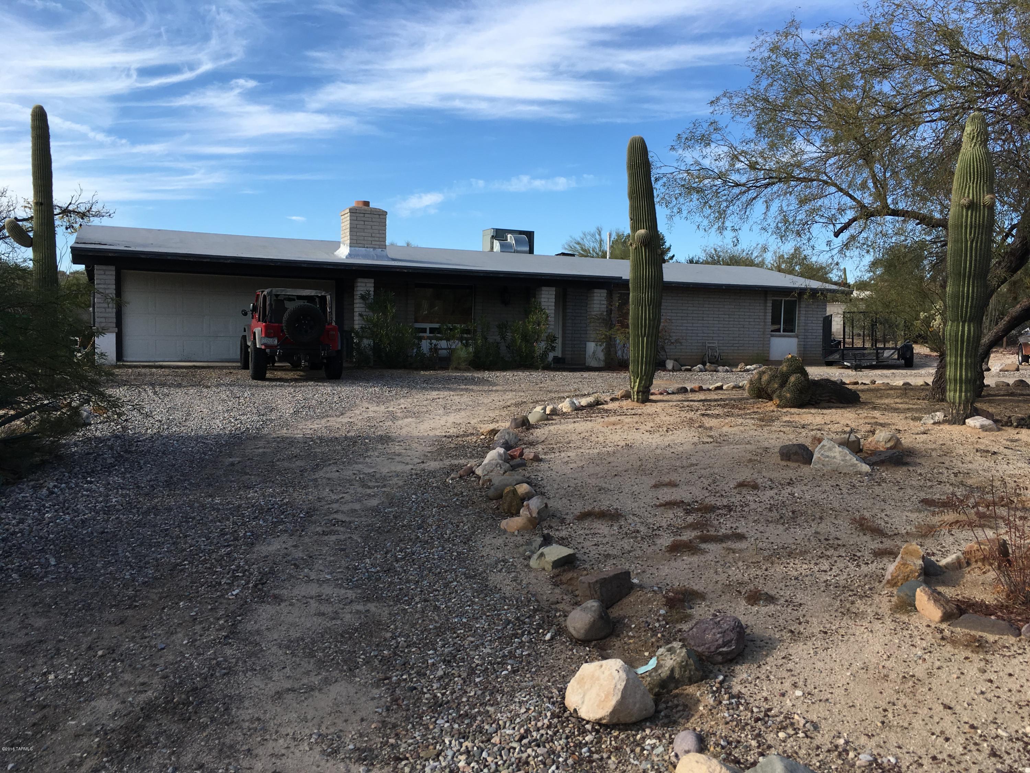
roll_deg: -1.7
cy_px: 386
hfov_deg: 61.7
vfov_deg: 48.2
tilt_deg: -4.7
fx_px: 863
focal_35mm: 29
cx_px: 515
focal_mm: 4.15
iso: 25
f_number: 2.2
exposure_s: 1/1054
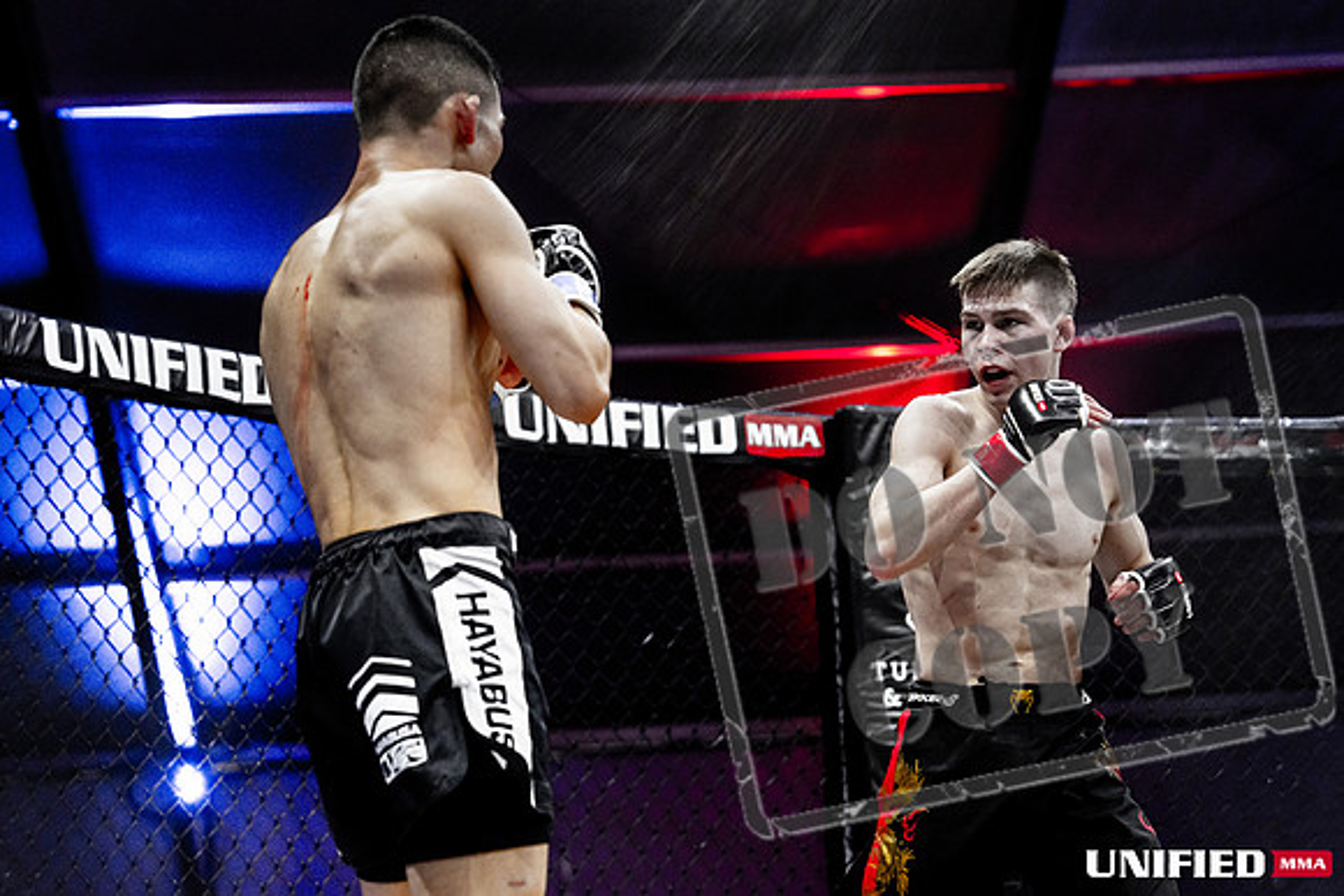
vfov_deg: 14.6
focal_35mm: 94
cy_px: 577
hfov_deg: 21.7
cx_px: 723
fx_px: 3506
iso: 3200
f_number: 2.8
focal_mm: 70
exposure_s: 1/1250
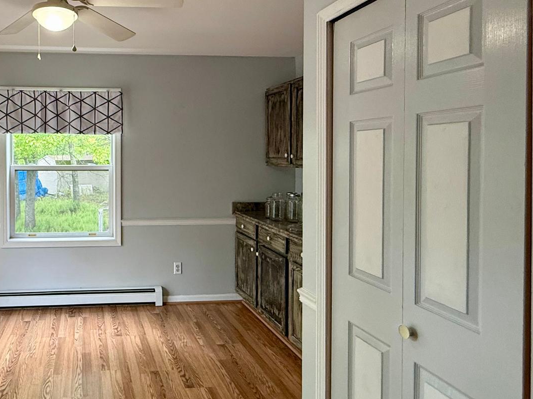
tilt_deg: -1.0
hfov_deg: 61.1
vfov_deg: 51.0
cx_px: 123
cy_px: 160
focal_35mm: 27
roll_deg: +0.1
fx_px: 416
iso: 250
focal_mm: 2.22
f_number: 2.2
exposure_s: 1/120
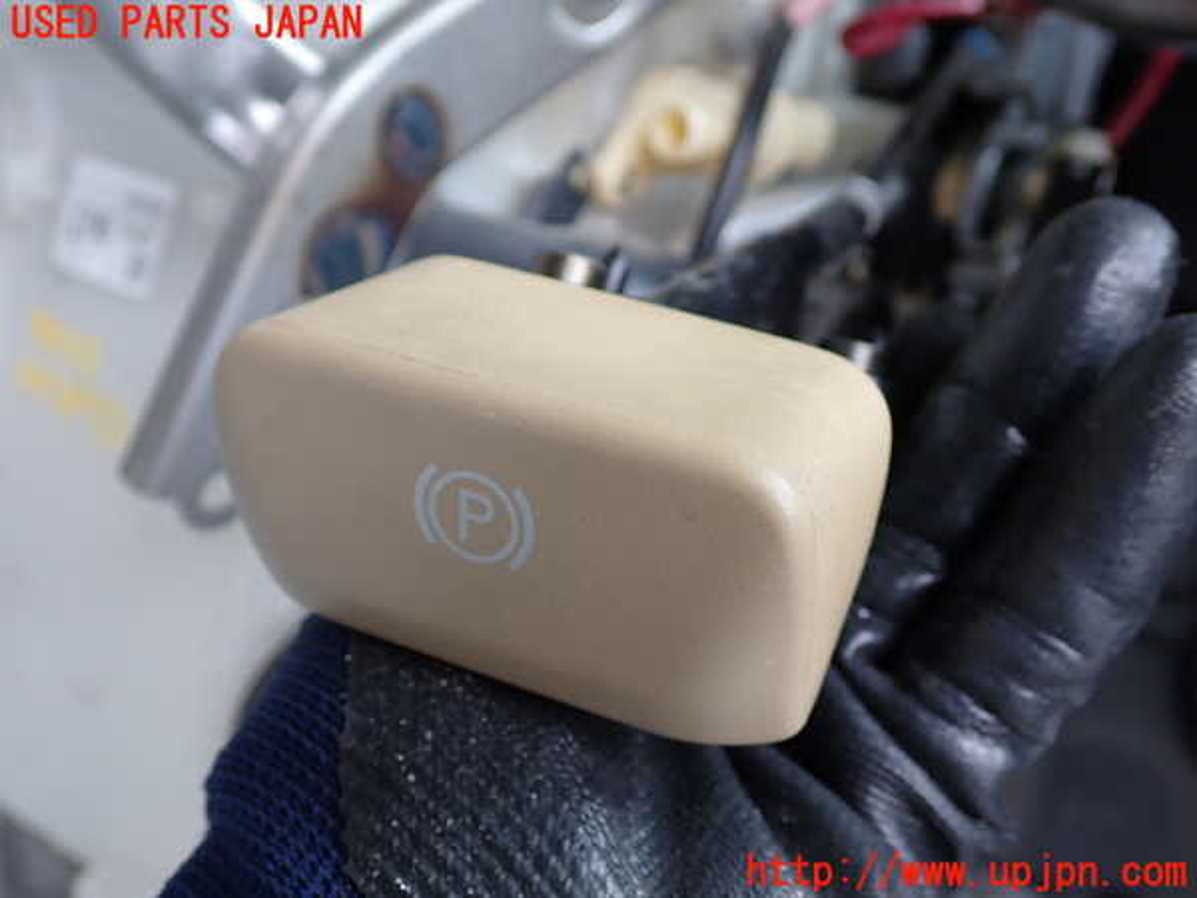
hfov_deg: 51.4
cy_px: 449
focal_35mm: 36
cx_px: 598
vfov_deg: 39.7
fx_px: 1245
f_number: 2.5
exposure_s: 1/80
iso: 200
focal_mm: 6.37
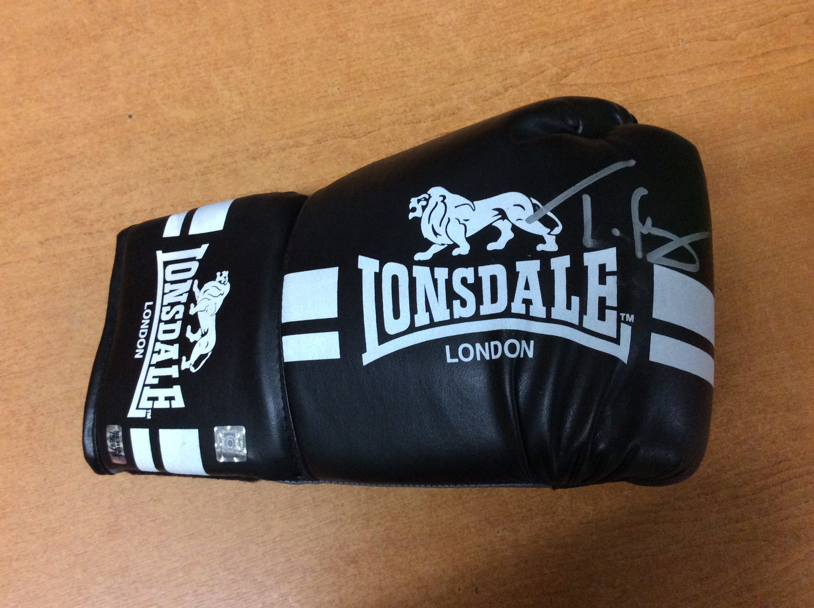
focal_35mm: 32
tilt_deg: -78.7
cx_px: 407
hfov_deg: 56.9
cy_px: 304
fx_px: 751
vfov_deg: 44.1
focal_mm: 3.3
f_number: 2.4
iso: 250
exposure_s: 1/25
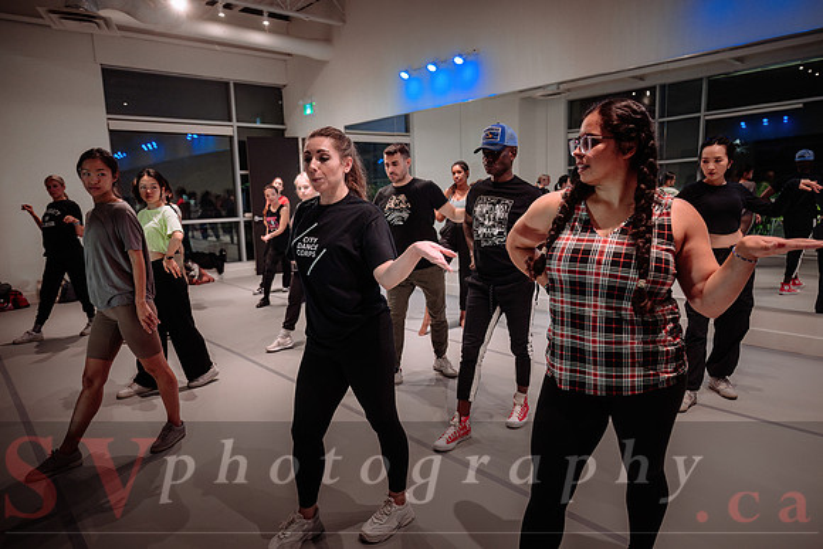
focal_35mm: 24
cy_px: 274
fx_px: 549
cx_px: 412
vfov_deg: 53.2
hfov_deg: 73.7
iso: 1600
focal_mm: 24
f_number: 2.8
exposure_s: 1/80
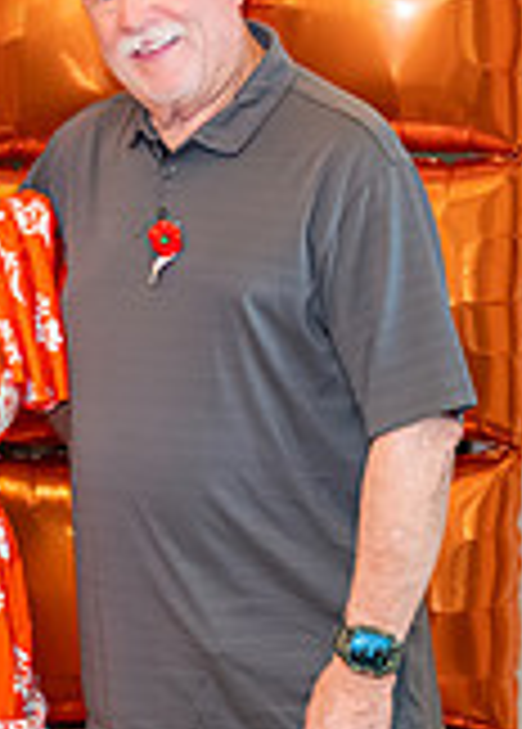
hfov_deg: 6.2
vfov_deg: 8.7
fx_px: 4807
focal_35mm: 232
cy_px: 603
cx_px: -40
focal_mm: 50
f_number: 1.2
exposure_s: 1/400
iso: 1000
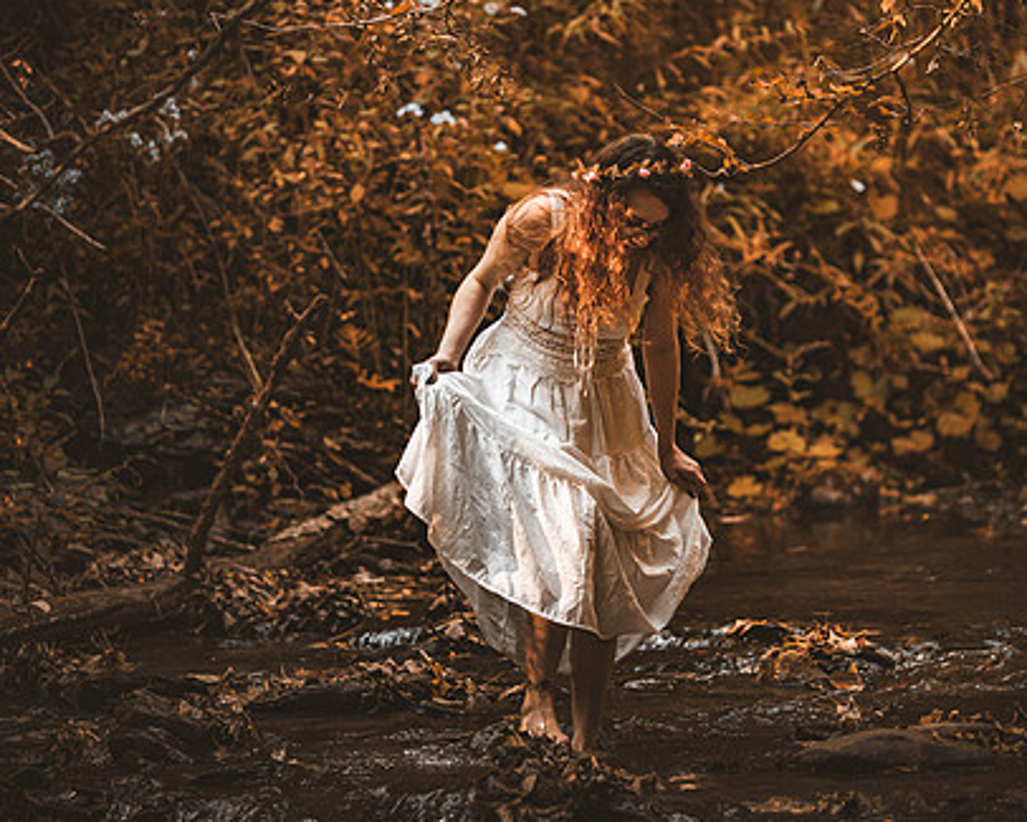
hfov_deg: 9.6
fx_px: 6111
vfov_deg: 7.7
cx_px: 572
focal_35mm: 201
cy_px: 391
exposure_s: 1/400
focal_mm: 150
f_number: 2.8
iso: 1000
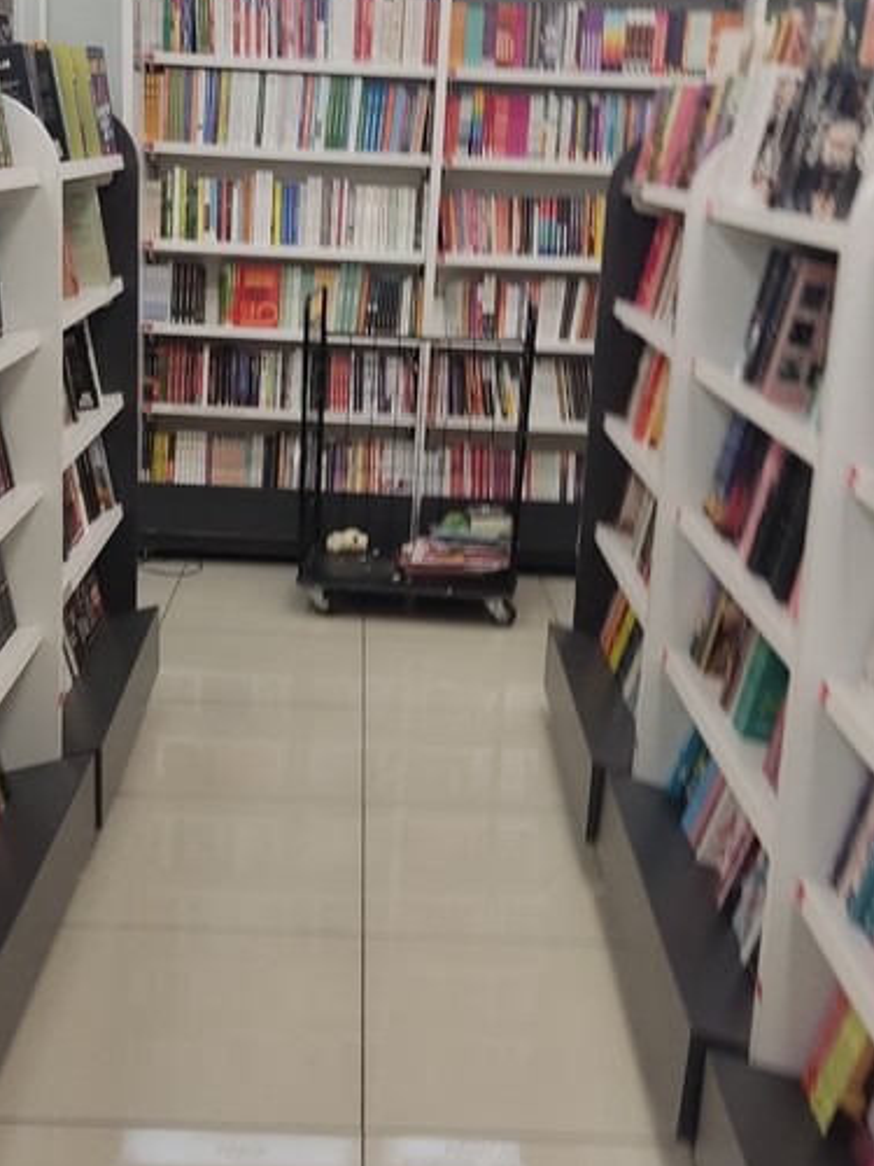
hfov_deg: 31.5
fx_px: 1549
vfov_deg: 41.2
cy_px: 590
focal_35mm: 46
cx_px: 373
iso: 81
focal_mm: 4.71
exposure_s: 1/50
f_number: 1.79
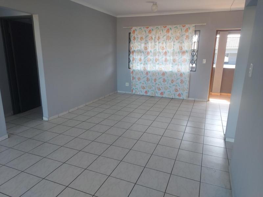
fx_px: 182
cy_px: 98
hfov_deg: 71.6
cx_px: 132
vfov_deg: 56.8
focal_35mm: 24
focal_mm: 5.23
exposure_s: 1/50
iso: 50
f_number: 1.8
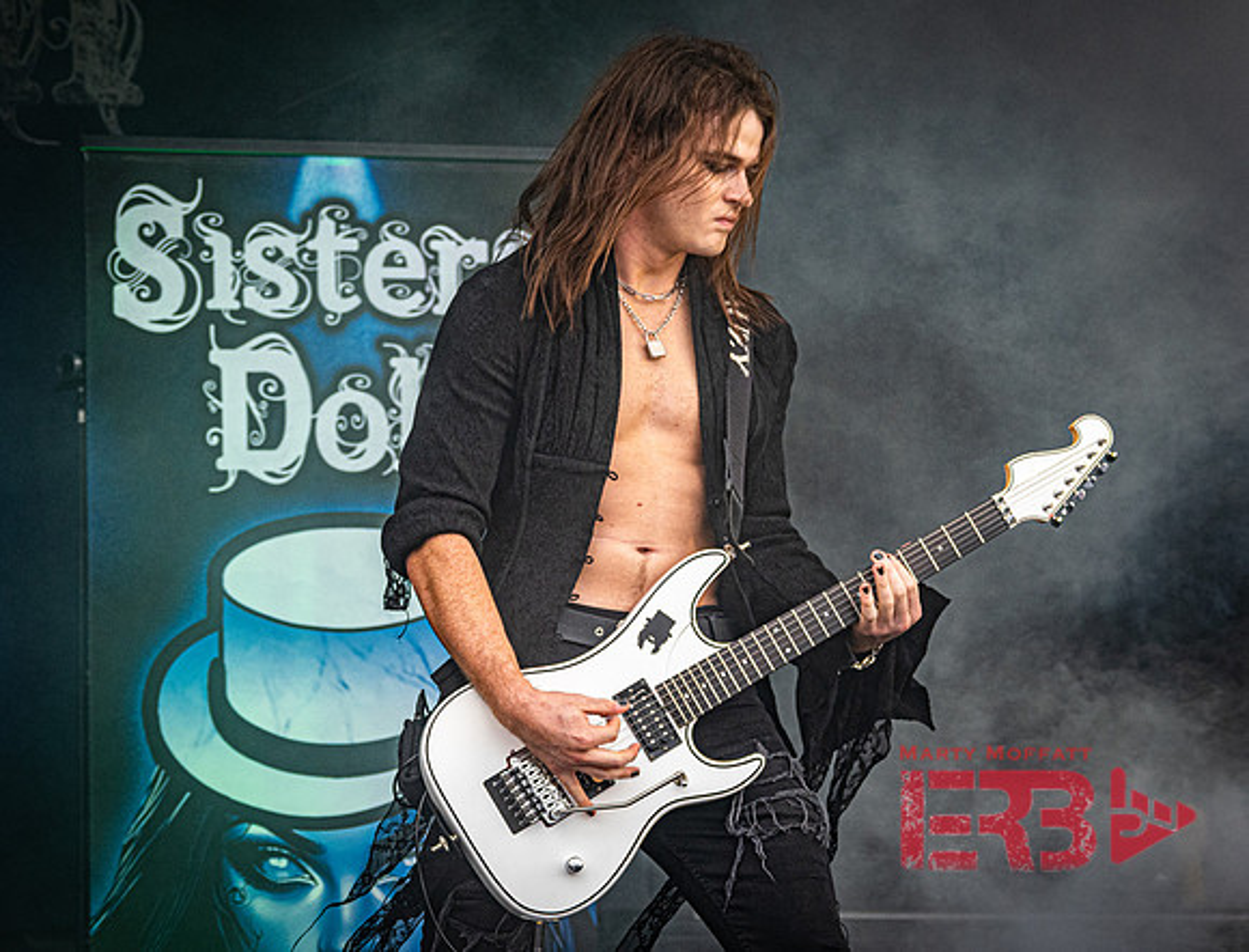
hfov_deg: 14.9
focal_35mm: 131
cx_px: 573
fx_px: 4764
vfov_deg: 11.4
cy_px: 445
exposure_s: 1/320
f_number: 4.5
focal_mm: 61
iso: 800
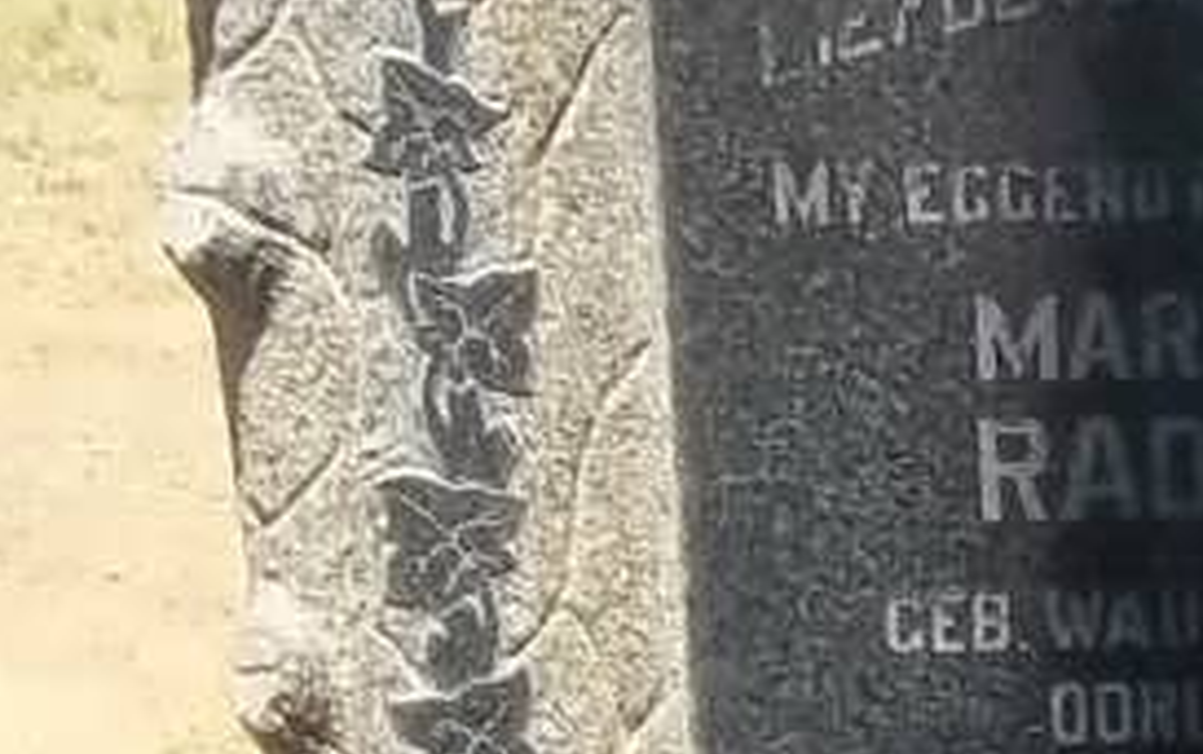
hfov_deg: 13.6
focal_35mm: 149
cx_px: 1494
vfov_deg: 8.6
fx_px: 4888
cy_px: 1094
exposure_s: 1/250
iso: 80
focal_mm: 5.7
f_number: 5.5
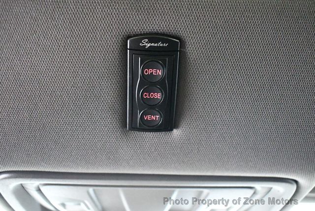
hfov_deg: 53.1
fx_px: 315
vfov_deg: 36.9
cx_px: 158
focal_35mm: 36
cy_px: 106
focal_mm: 18
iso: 12800
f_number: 3.5
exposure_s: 1/40
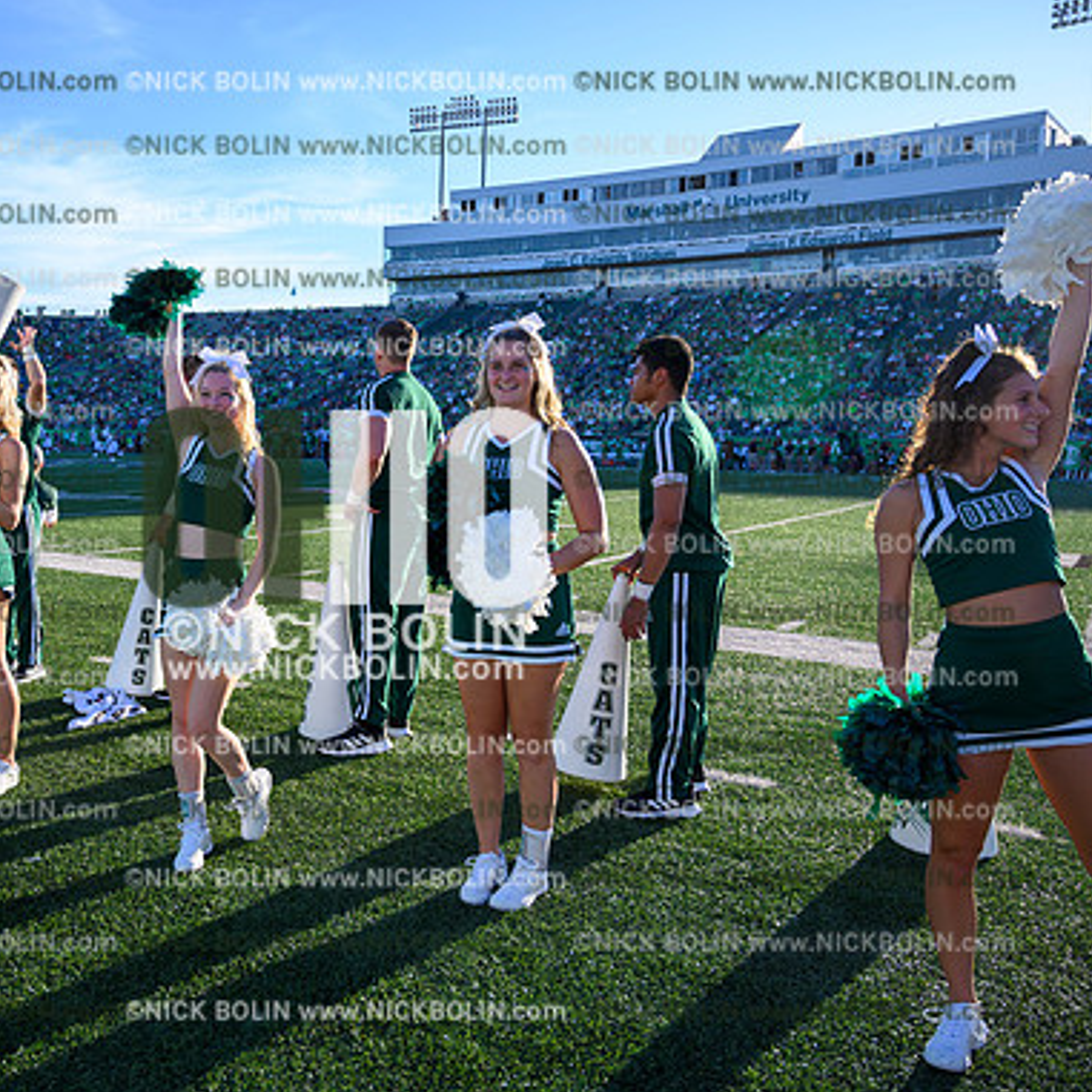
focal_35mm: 31
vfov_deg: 52.5
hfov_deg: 51.3
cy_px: 545
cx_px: 344
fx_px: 1106
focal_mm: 24
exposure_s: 1/400
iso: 100
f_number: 4
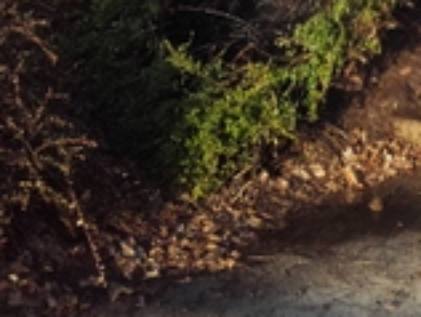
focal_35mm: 94
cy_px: -128
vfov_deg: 14.9
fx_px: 1145
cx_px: 501
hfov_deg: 19.6
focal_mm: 3.31
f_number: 2.2
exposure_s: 1/404
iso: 50
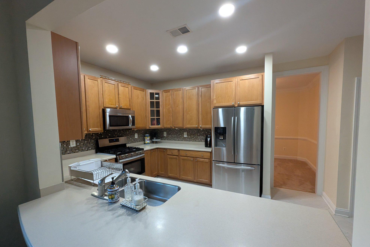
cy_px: 133
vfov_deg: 81.1
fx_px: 144
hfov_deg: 104.3
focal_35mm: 14
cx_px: 185
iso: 541
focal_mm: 1.95
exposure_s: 1/120
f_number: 2.2
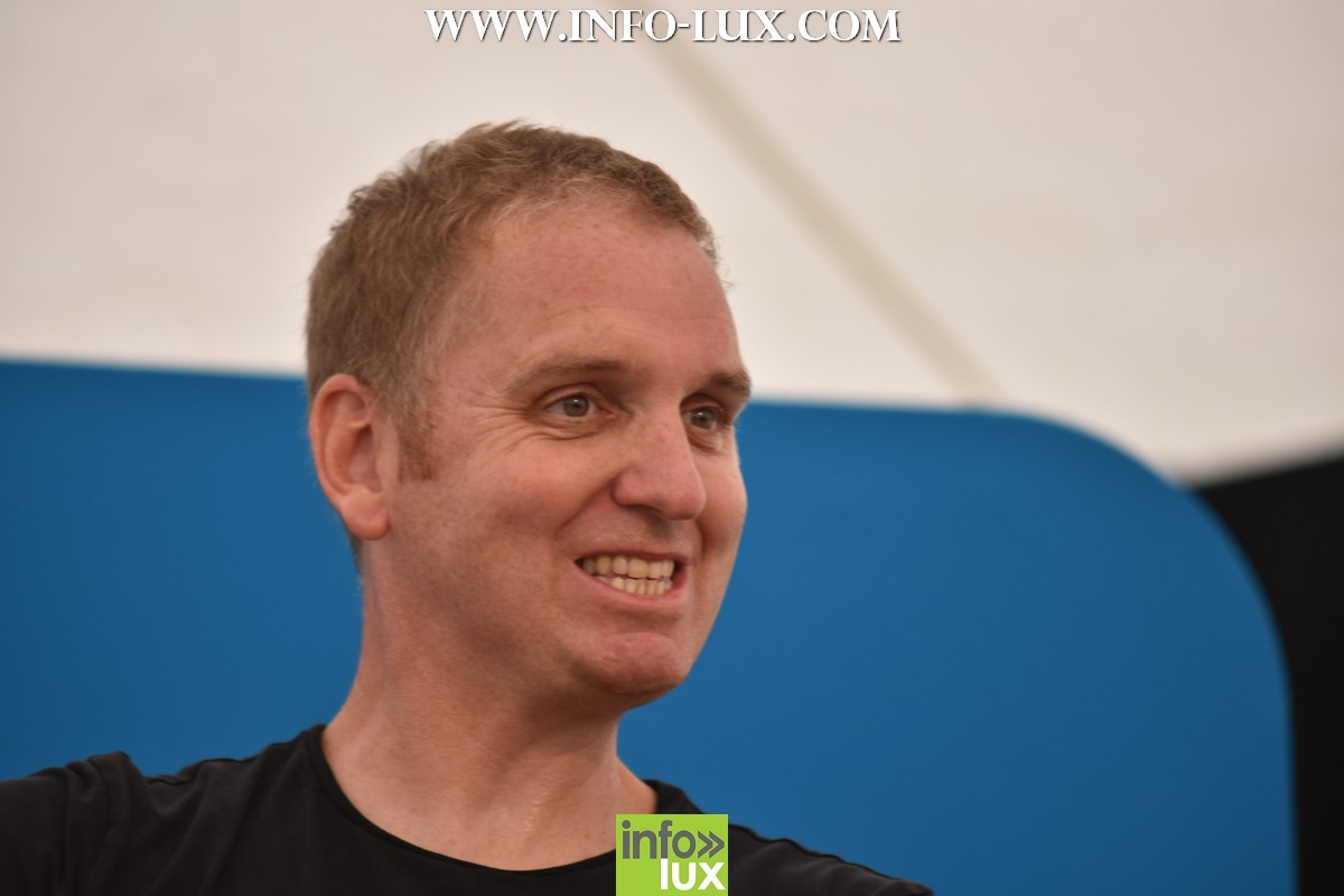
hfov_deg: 9.1
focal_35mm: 225
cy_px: 448
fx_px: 8399
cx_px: 672
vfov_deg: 6.1
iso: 250
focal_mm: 150
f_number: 3.2
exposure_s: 1/400
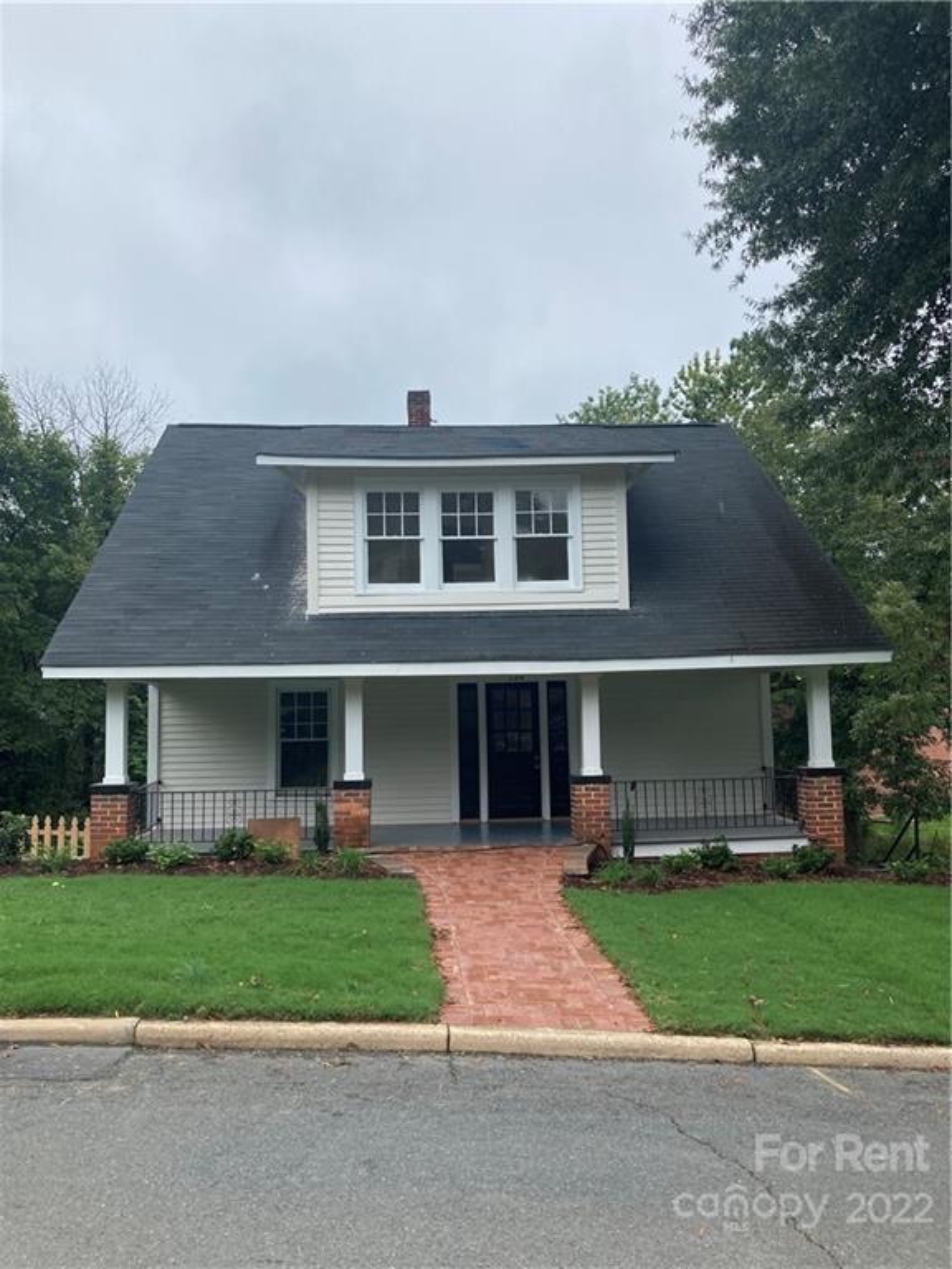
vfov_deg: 63.4
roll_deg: +1.3
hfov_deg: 49.7
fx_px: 1027
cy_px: 634
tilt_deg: +5.0
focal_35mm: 28
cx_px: 476
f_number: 1.8
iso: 20
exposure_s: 1/762
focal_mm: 3.99
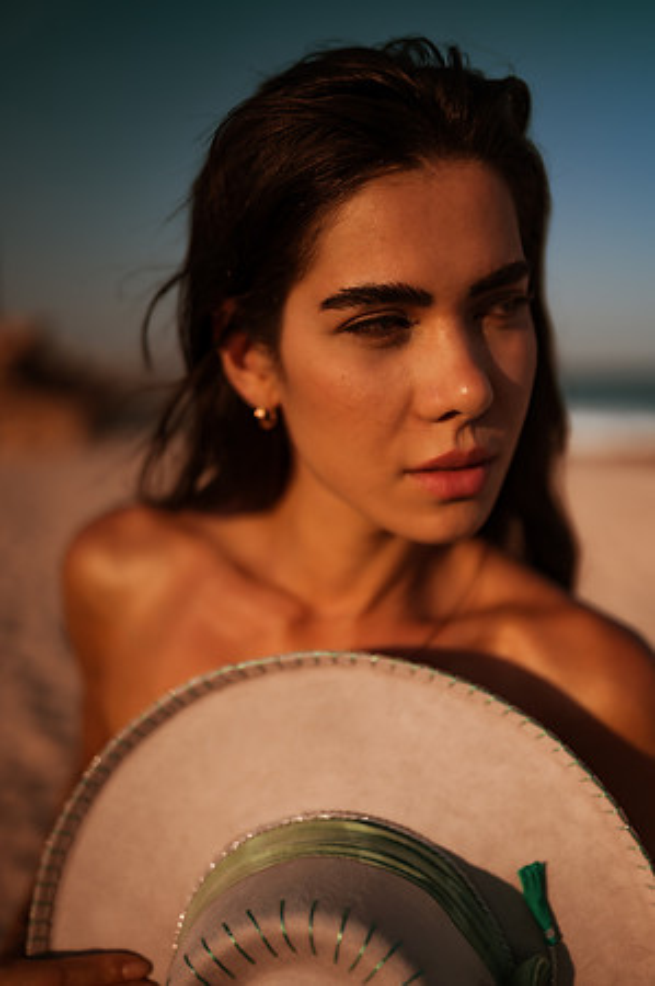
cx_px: 328
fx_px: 957
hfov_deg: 37.8
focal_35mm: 35
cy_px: 493
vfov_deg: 54.5
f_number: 1.4
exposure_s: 1/8000
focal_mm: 35
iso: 100
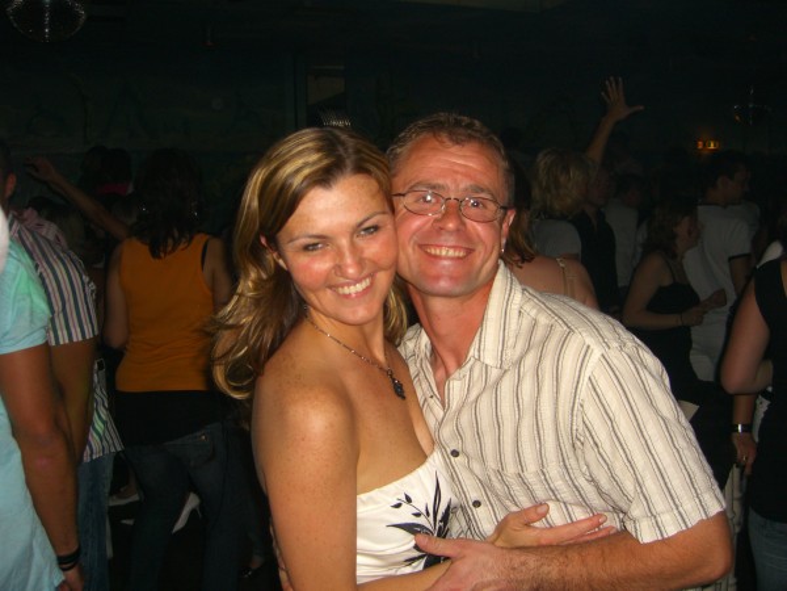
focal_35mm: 38
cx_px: 394
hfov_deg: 49.0
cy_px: 296
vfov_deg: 37.7
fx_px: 864
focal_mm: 7.9
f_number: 2.8
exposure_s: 1/60
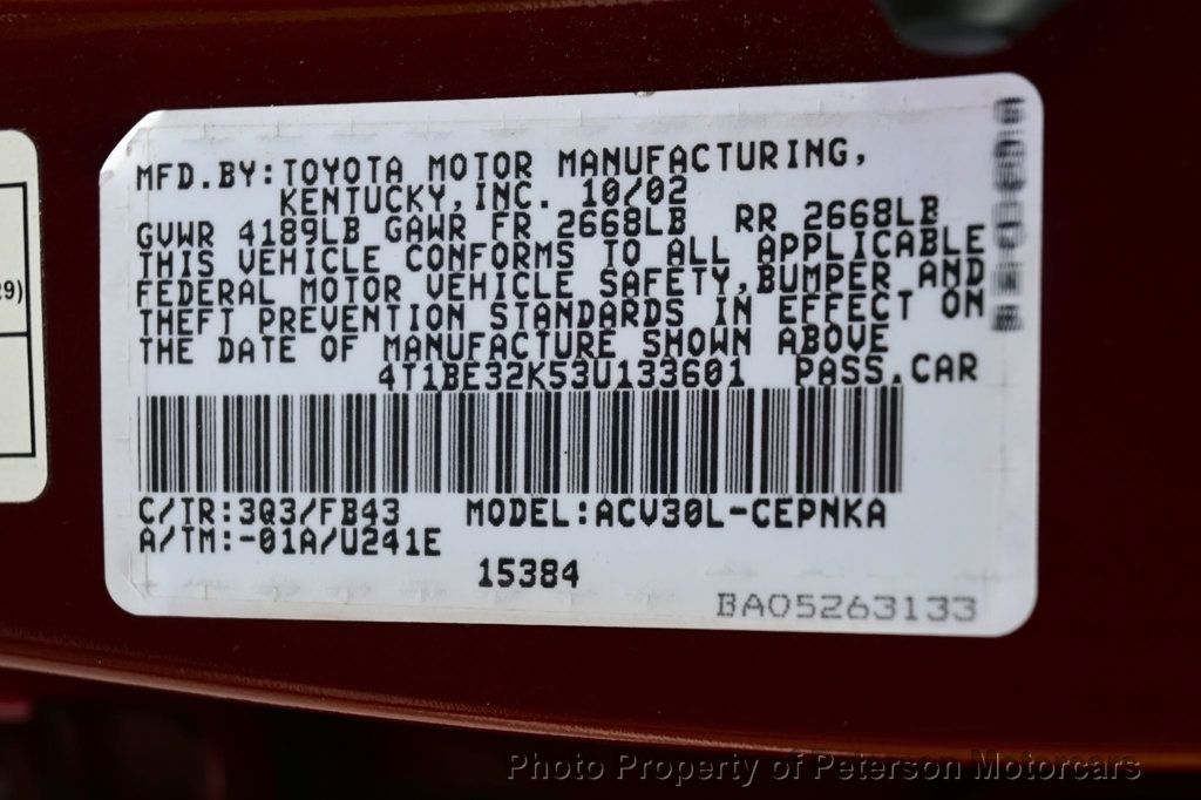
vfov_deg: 19.7
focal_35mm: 69
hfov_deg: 29.3
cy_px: 400
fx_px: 2301
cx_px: 600
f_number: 6
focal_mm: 46
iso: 110
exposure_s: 1/80
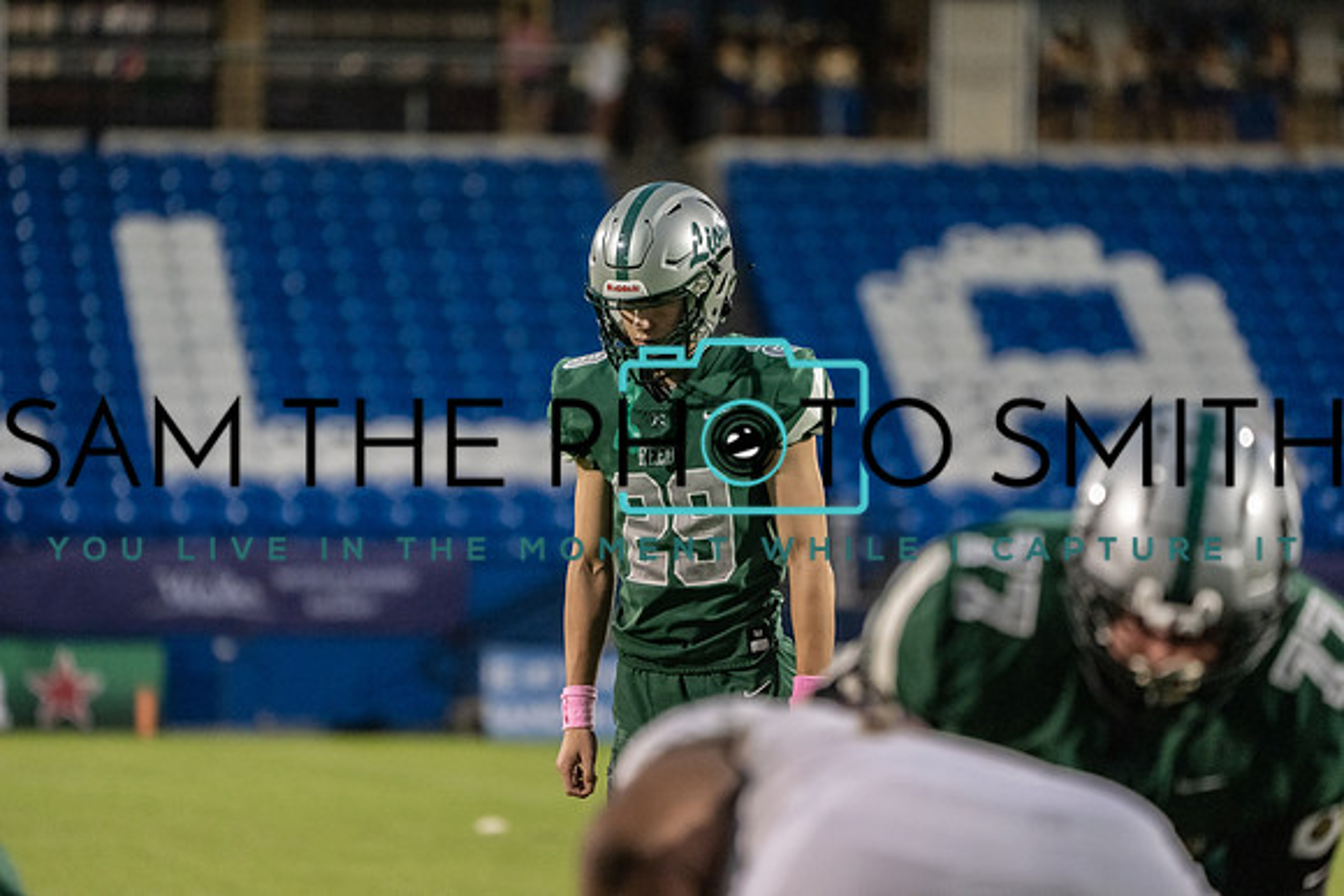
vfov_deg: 4.1
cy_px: 448
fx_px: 12434
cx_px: 672
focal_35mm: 333
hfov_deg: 6.2
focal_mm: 333
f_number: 5.6
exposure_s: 1/800
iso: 8000
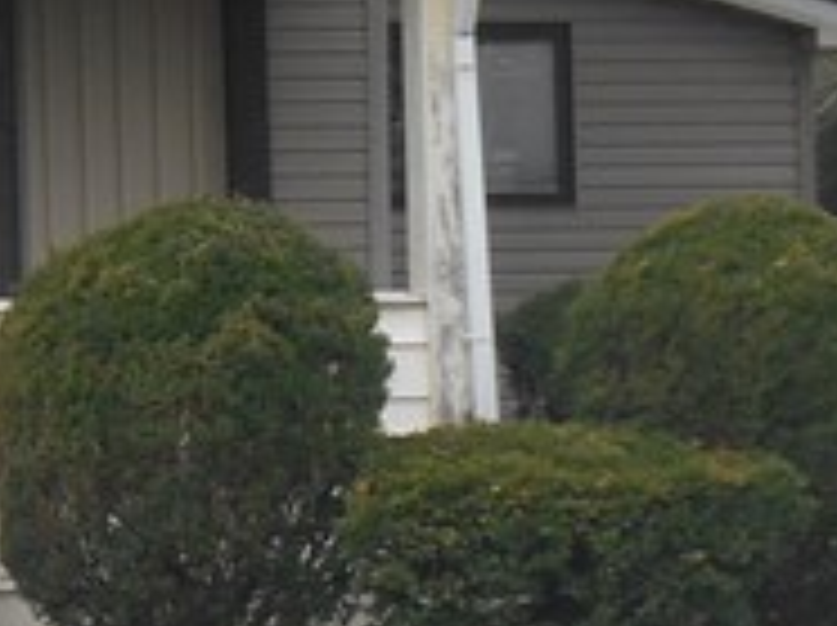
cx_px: -868
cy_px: 194
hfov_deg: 6.6
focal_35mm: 292
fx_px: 7051
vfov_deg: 5.1
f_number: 4.2
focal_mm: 9.5
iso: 80
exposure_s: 1/50
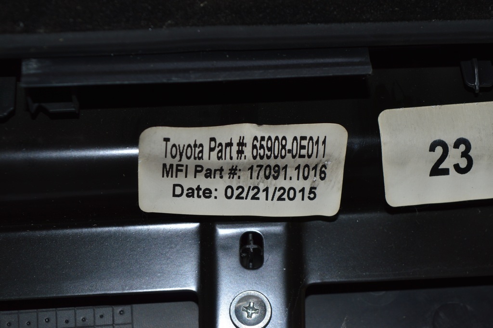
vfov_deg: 16.5
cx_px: 246
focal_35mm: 82
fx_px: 1129
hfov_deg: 24.6
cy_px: 164
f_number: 8
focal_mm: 55
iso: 100
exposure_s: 1/60
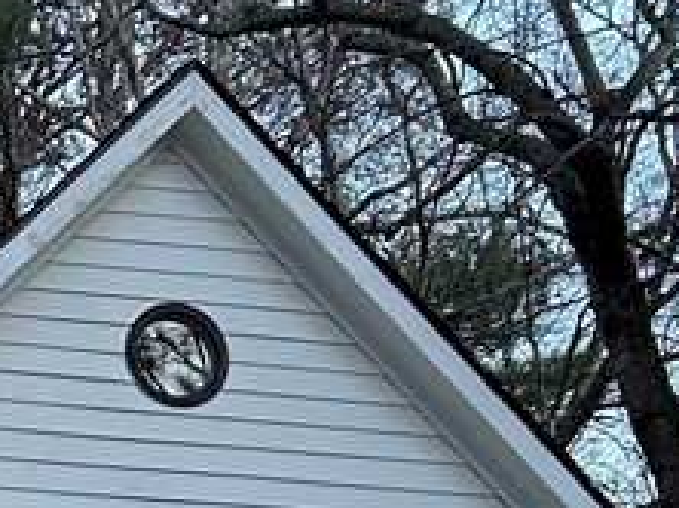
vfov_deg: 11.7
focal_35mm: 120
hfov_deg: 14.6
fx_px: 2351
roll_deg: -1.2
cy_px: 802
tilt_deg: +9.7
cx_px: -502
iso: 125
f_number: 1.5
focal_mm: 5.7
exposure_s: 1/70
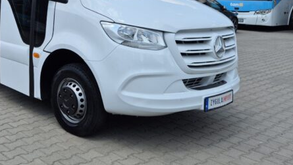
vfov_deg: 25.4
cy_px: 5
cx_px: 59
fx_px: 350
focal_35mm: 45
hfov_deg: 43.4
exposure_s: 1/1429
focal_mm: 5.4
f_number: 1.8
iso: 25
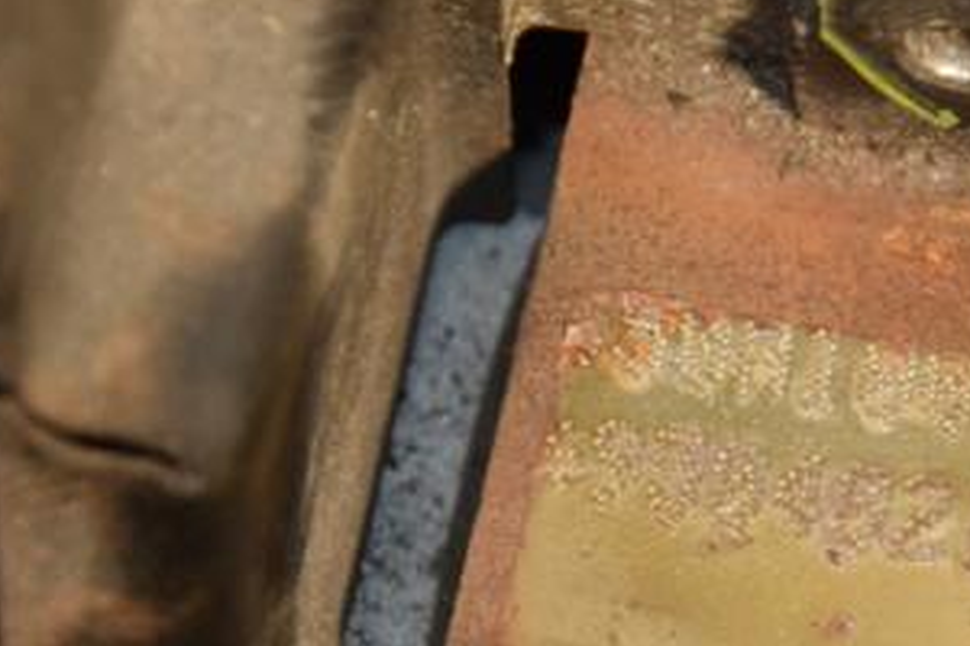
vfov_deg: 5.0
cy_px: 420
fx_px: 7436
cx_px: 689
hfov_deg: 7.5
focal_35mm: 276
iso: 800
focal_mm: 92
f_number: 5.6
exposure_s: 1/100
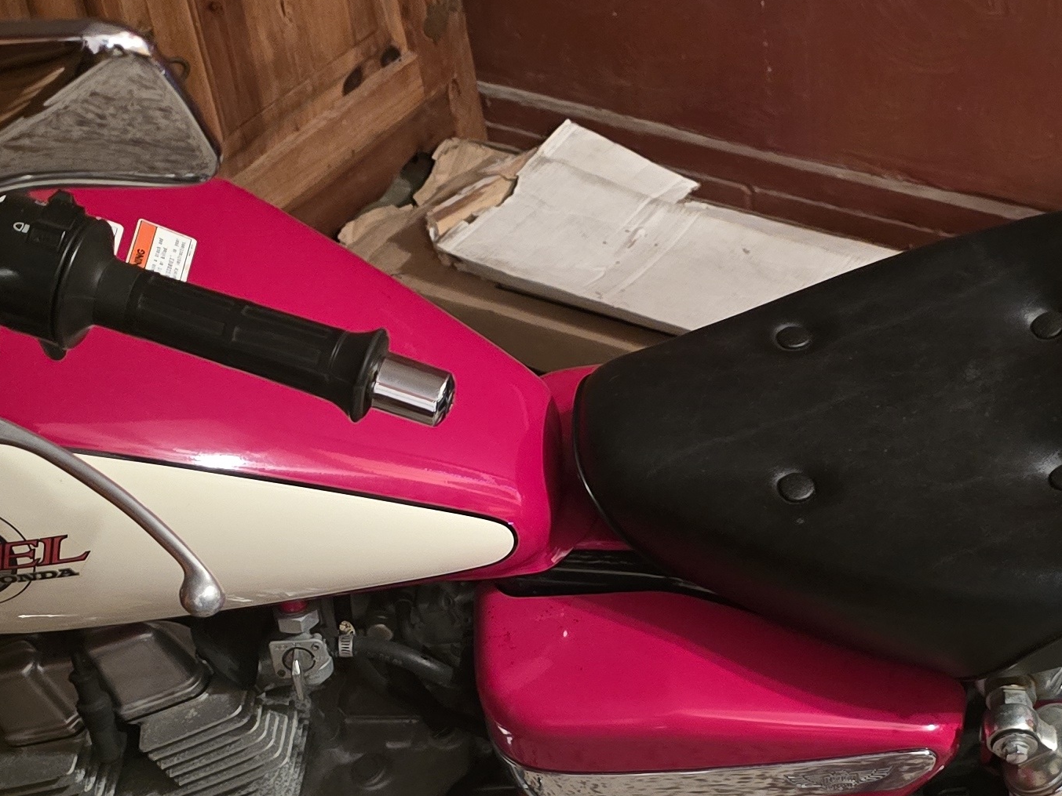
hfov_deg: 28.4
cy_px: 565
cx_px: 677
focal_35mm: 68
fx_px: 2086
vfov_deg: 21.5
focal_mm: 6.3
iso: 1250
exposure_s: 1/40
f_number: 1.7
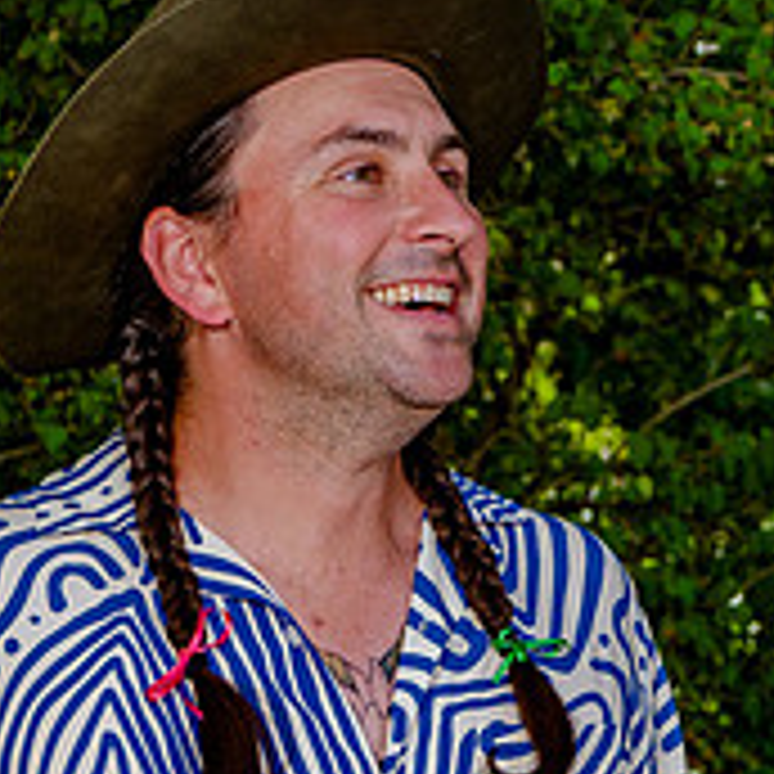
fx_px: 6527
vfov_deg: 6.8
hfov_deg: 6.7
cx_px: 1039
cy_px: 391
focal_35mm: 258
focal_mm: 70
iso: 200
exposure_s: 1/250
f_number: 7.1
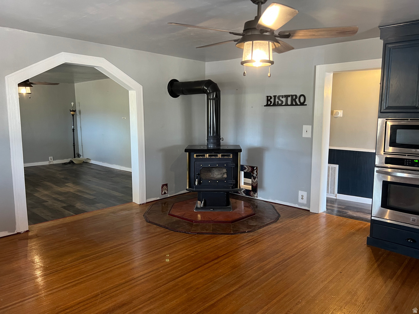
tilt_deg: -7.6
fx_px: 315
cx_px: 210
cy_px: 157
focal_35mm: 26
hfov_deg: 67.3
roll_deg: +0.0
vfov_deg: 53.1
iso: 200
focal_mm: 5.7
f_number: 1.5
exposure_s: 1/60
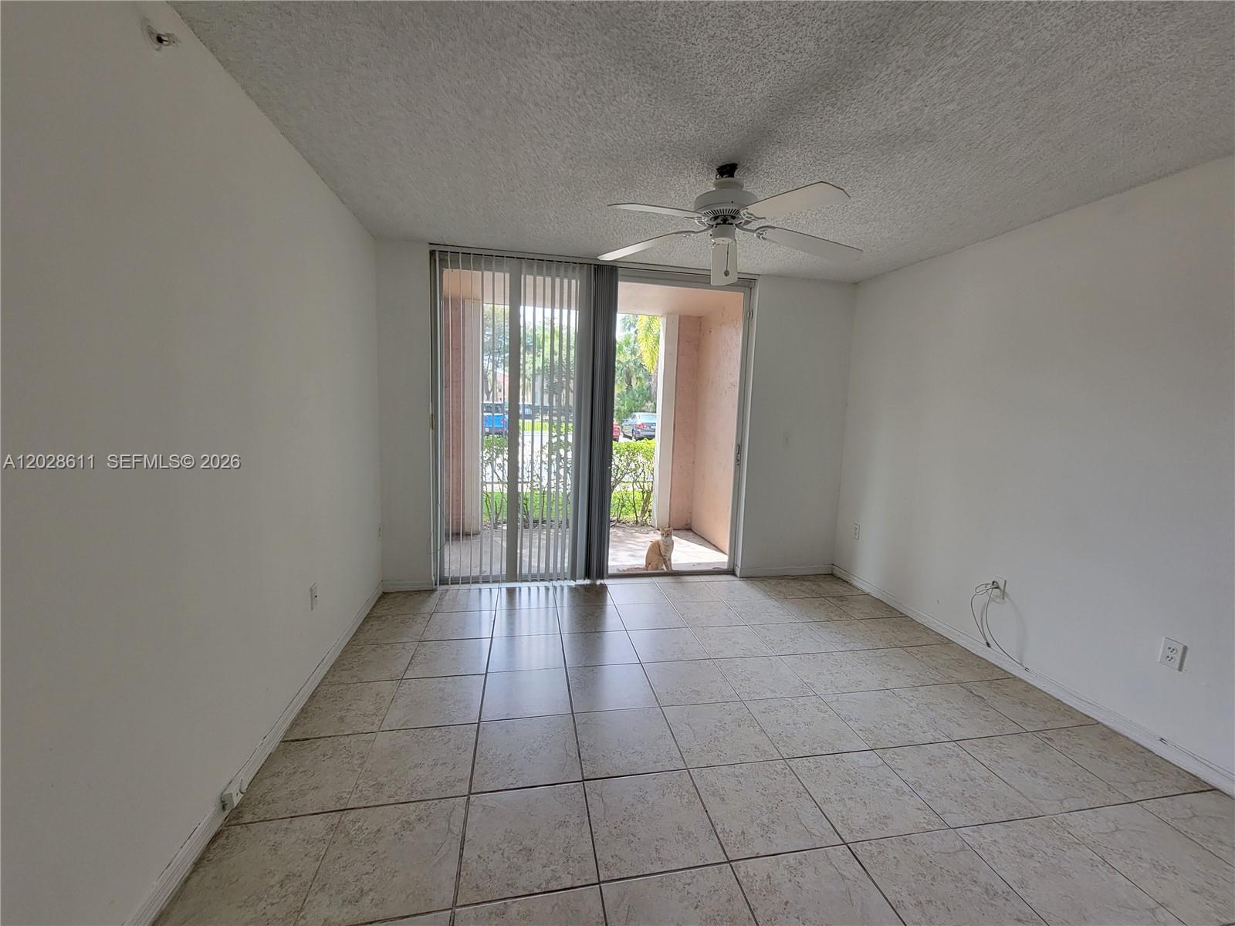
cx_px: 618
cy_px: 463
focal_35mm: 13
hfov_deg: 106.2
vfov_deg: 89.9
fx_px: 464
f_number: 2.2
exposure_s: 1/120
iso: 80
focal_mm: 2.2
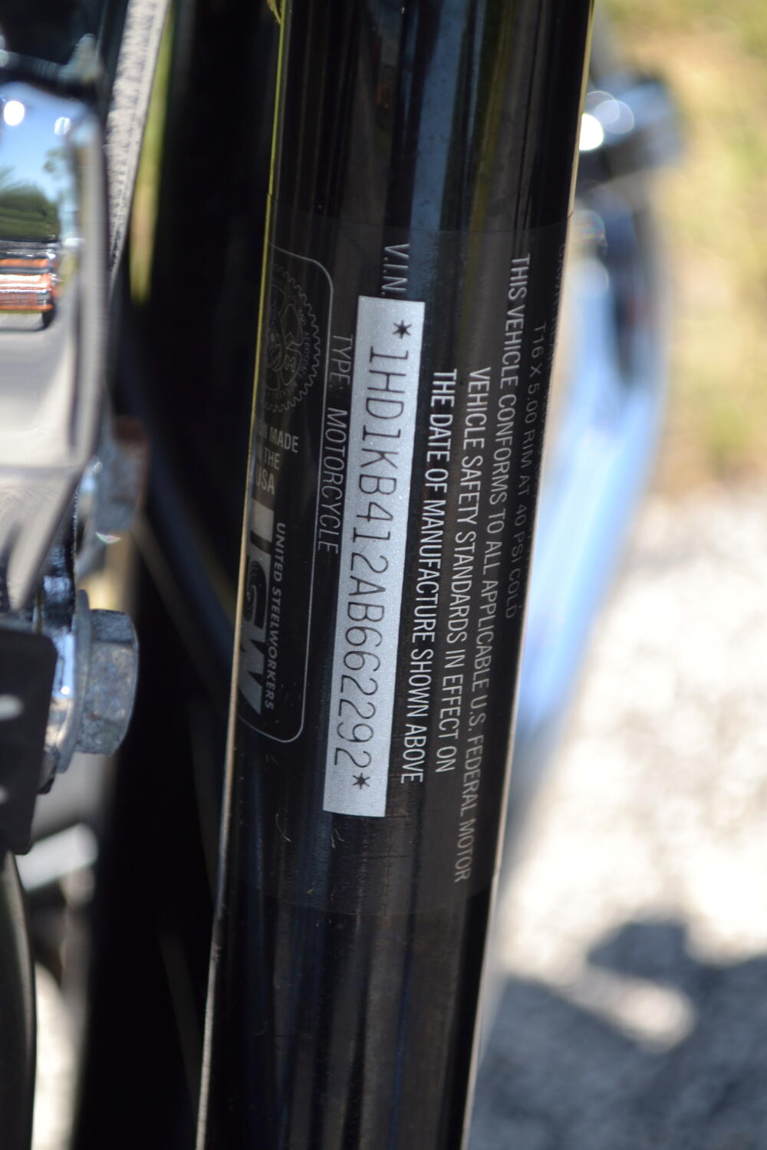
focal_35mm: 82
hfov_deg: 16.6
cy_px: 575
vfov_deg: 24.6
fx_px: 2636
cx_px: 384
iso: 100
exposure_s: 1/125
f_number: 5.6
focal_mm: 55
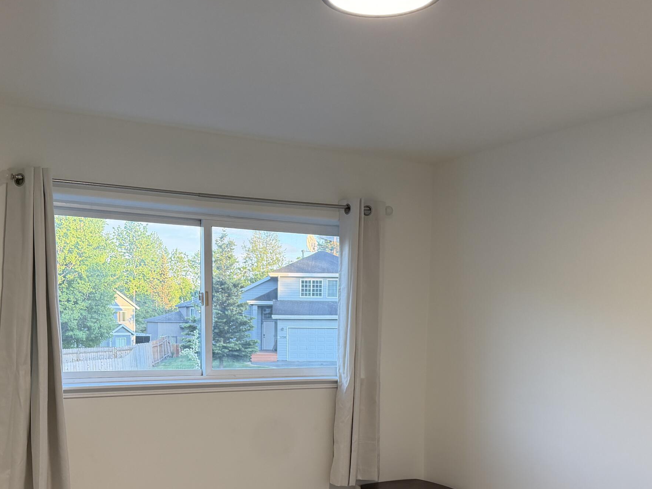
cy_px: 389
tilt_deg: -5.8
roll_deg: -0.8
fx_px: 772
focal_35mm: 41
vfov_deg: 34.1
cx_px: 295
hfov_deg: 45.7
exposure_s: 1/165
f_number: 1.78
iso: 200
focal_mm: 6.76
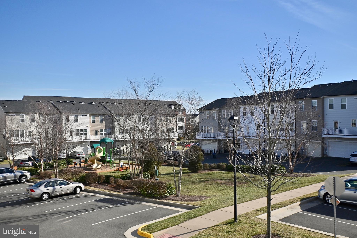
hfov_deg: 53.1
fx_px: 357
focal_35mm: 36
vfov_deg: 36.9
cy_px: 119
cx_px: 178
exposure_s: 1/1600
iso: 160
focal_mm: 24
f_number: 7.1
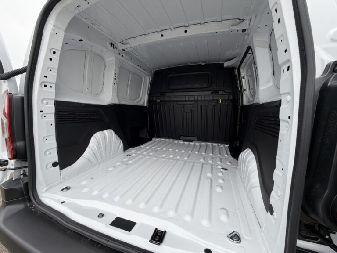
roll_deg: +1.4
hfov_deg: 102.1
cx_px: 168
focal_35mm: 14
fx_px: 136
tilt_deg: -8.5
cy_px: 126
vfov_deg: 85.7
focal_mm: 2.22
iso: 50
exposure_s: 1/331
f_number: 2.2
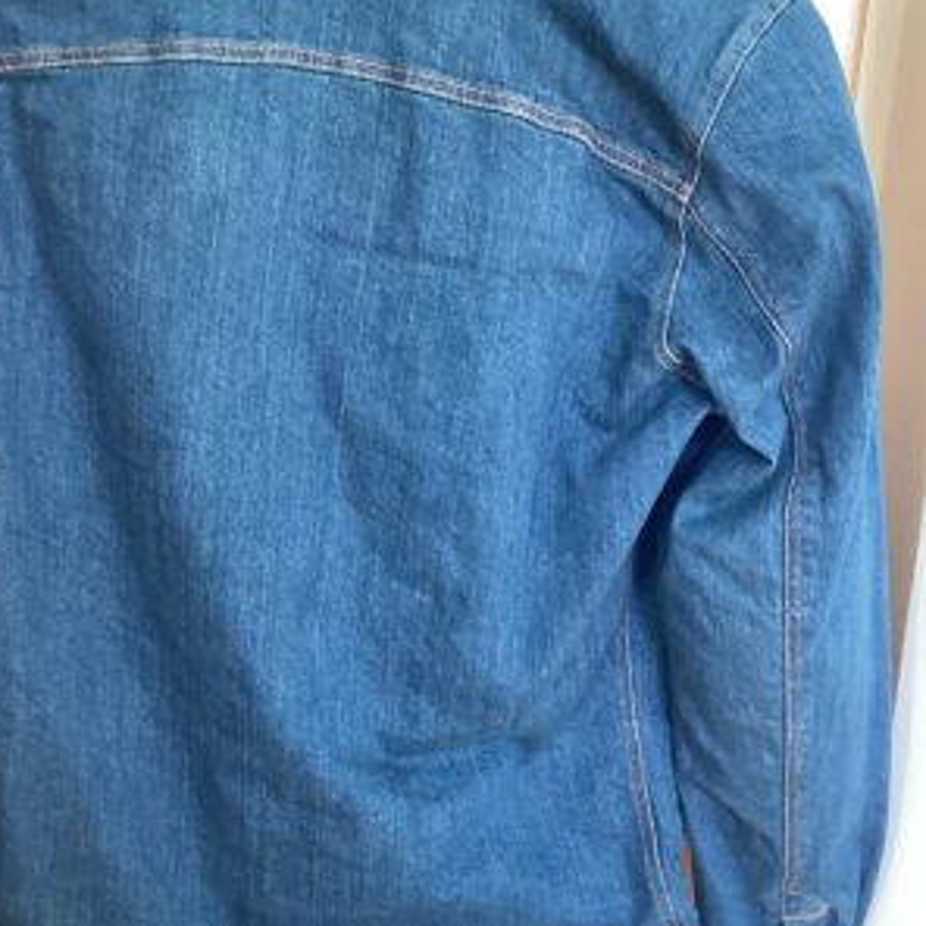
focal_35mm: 37
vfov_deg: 44.9
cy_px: 466
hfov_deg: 44.5
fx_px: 1120
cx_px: 332
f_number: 2.4
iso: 160
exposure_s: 1/60
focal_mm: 3.3
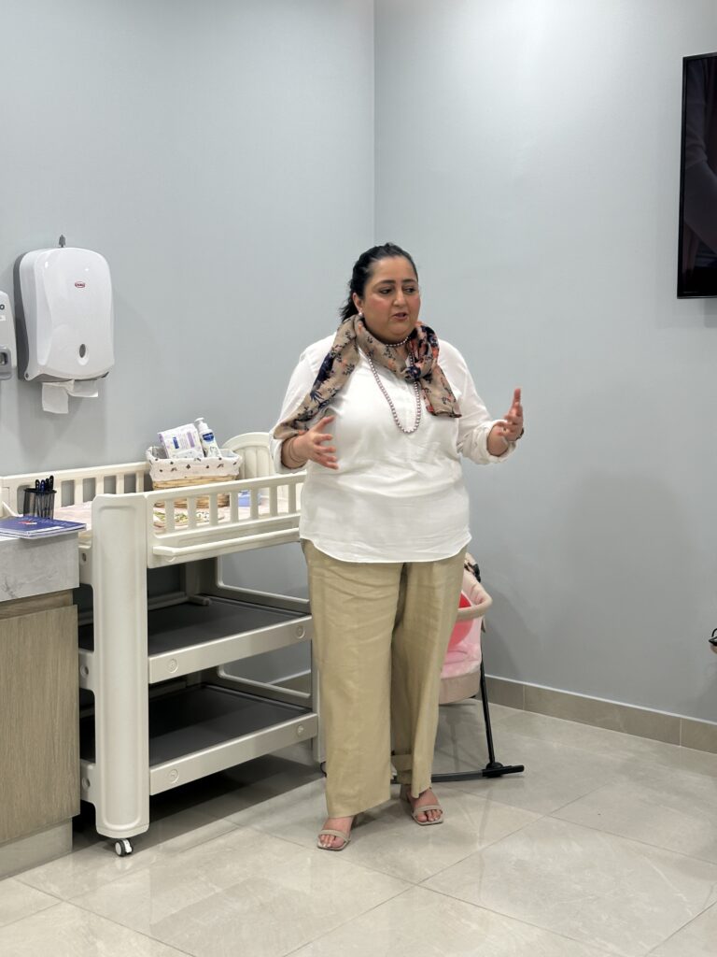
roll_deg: -0.4
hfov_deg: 30.3
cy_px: 478
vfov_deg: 39.7
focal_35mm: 48
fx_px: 1326
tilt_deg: -6.0
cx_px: 358
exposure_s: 1/120
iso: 64
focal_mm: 6.86
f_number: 1.78
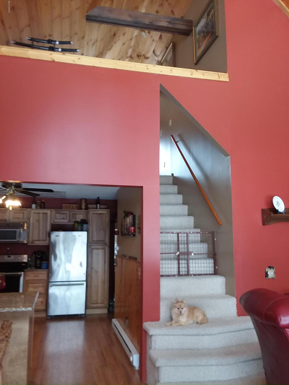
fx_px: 323
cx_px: 144
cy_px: 192
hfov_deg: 48.2
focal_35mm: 29
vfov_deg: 61.7
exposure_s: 1/30
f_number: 1.9
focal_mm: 2.47
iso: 80
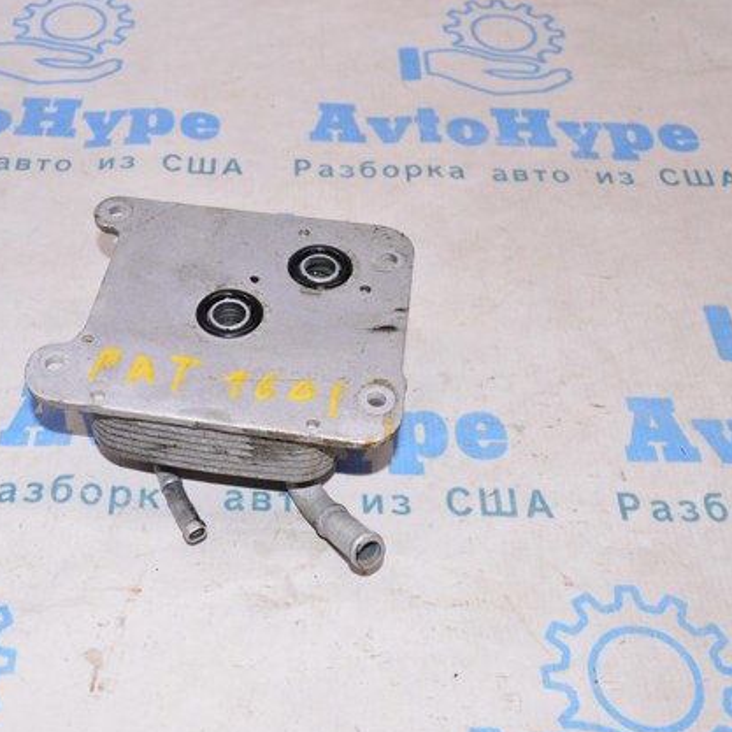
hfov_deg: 38.8
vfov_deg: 39.2
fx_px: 1029
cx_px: 256
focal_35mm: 43
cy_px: 370
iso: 1600
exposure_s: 1/200
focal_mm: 22
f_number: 8
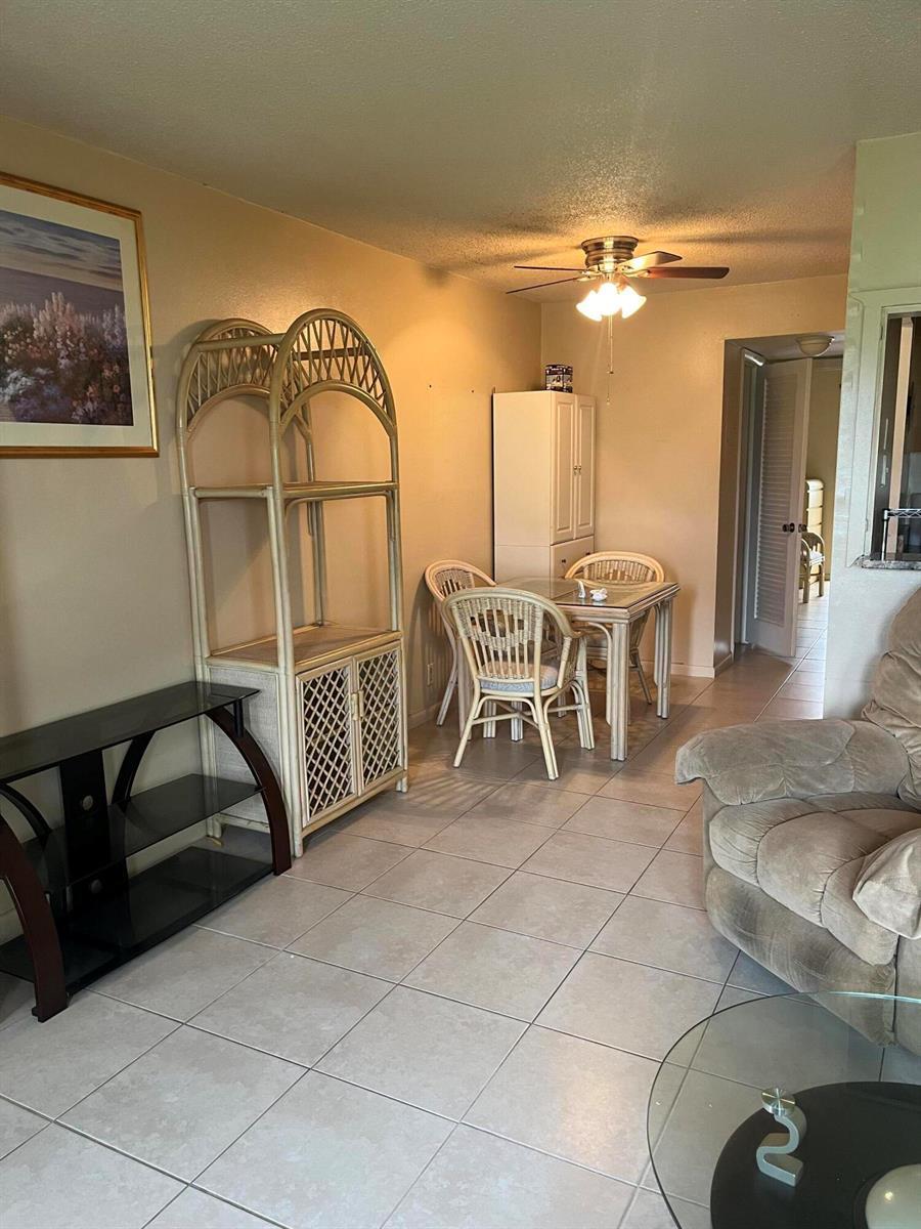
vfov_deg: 67.3
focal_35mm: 26
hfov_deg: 53.1
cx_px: 460
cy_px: 614
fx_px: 922
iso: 200
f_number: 1.6
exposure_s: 1/60
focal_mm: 5.1
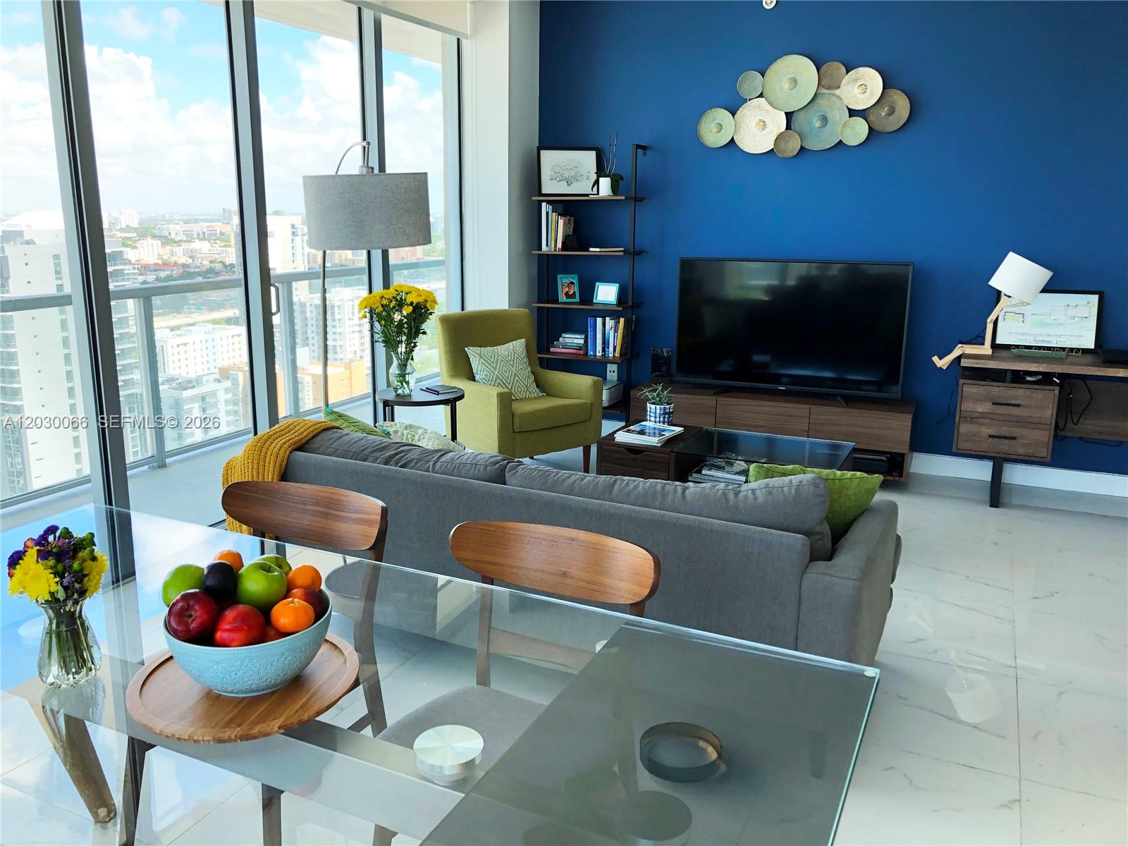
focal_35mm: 28
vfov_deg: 49.7
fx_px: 912
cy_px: 423
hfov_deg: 63.4
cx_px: 564
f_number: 1.8
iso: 20
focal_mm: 3.99
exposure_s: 1/179
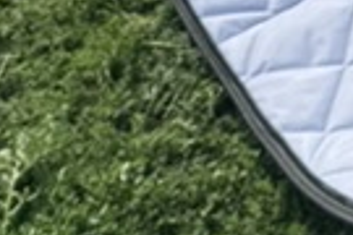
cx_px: 782
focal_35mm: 190
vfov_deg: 6.7
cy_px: -402
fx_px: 1863
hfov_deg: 9.8
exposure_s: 1/3247
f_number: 1.78
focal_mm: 6.76
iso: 80
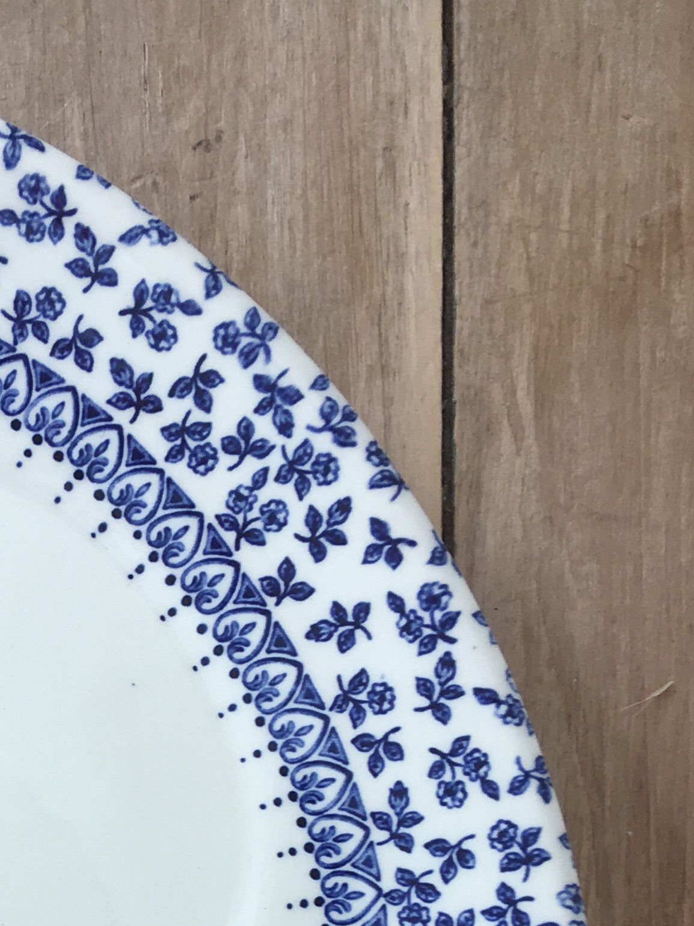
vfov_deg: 24.2
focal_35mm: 76
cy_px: 992
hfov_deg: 18.3
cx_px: -168
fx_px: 2032
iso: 25
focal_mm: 4.15
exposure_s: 1/50
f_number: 2.2
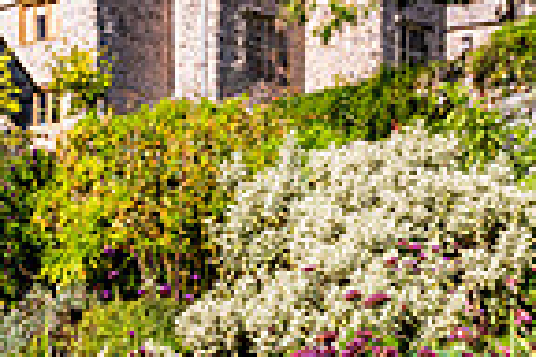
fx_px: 1444
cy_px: 389
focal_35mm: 97
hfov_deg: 21.0
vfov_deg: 13.8
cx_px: 208
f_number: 5.6
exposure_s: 1/500
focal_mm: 24
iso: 64
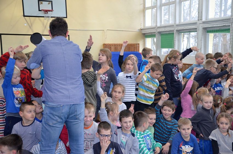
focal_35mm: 51
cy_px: 77
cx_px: 116
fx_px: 329
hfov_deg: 39.0
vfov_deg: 26.4
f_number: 4.2
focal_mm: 34
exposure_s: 1/60
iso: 1800
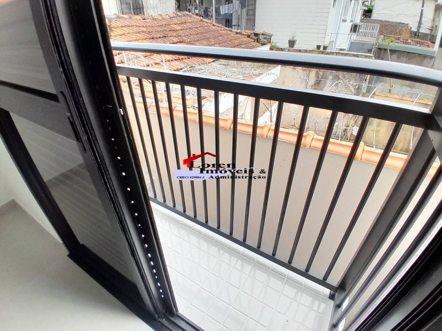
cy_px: 166
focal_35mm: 17
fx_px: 217
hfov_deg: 91.0
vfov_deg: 74.7
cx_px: 221
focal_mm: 1.46
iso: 40
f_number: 2.2
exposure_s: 1/431
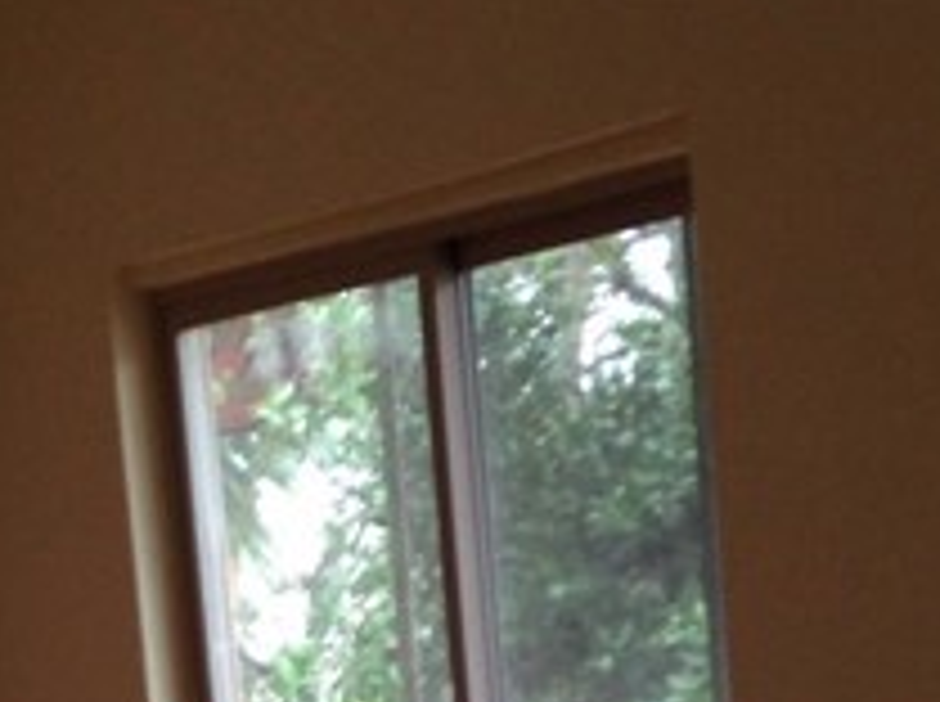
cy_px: 1562
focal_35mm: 162
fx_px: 4392
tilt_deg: -13.4
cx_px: -166
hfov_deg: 12.0
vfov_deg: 8.5
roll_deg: +7.1
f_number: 2.4
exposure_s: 1/31
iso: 50
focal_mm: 4.12
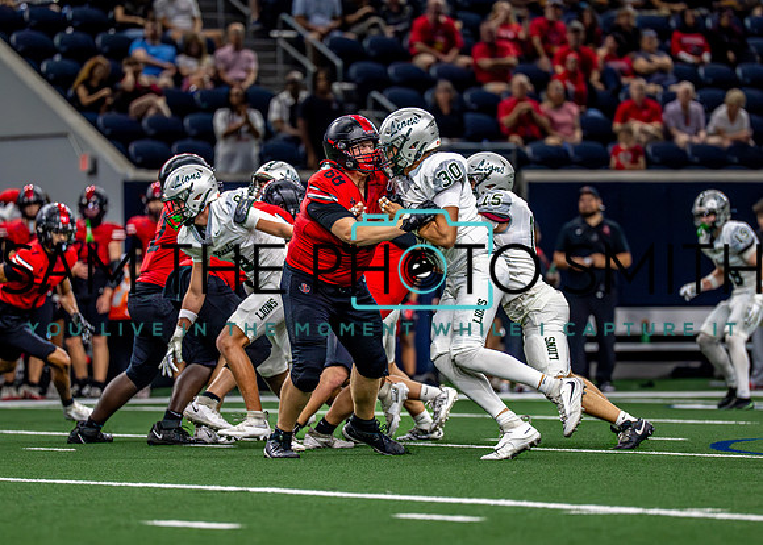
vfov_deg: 4.6
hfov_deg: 6.4
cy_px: 274
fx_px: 6794
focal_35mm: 314
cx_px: 430
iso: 4000
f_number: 2.8
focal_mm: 200
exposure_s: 1/2000
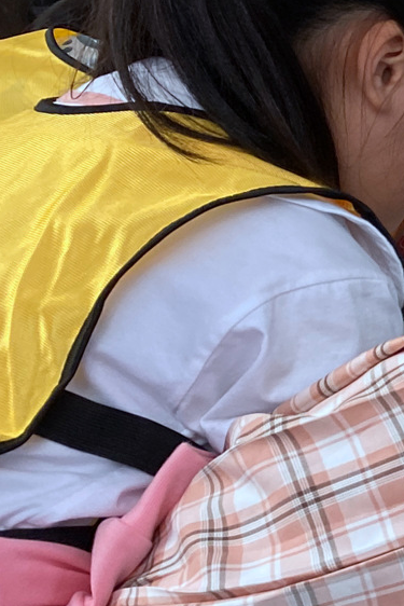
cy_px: 407
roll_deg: -0.1
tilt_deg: -18.0
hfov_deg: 11.1
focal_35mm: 97
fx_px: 1632
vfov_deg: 20.9
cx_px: 1057
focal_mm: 4.25
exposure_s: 1/121
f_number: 1.8
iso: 125
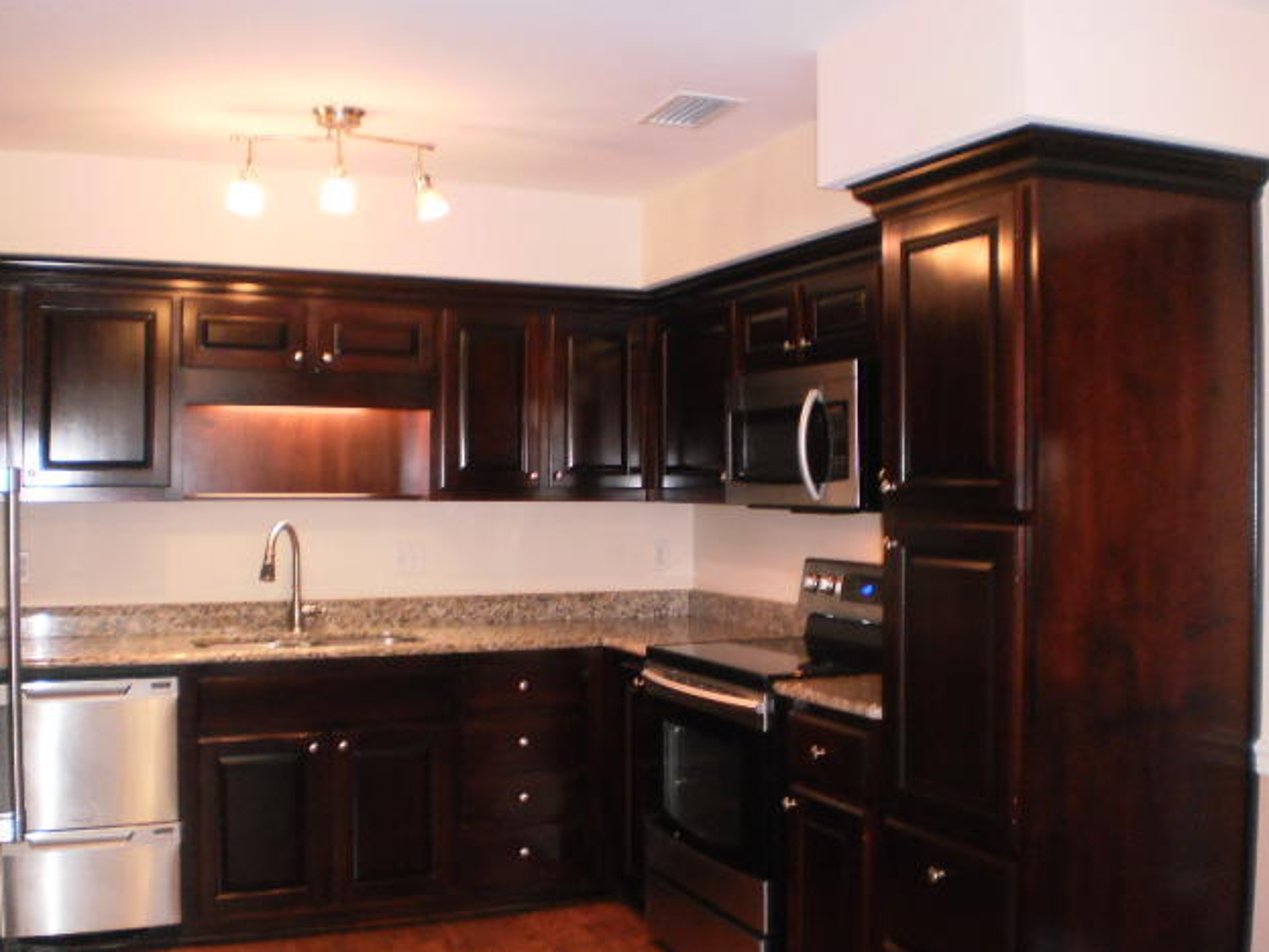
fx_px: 1356
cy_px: 487
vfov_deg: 38.7
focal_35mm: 37
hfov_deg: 50.1
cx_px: 621
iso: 320
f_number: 3.1
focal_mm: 6.3
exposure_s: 1/30
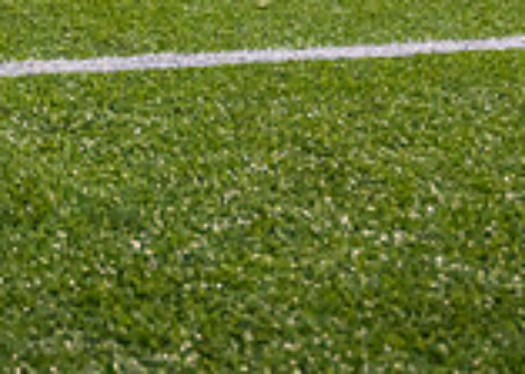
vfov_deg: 11.1
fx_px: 1714
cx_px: -186
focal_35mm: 115
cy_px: -419
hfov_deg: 16.3
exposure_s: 1/1000
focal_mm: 24
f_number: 2.8
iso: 1600
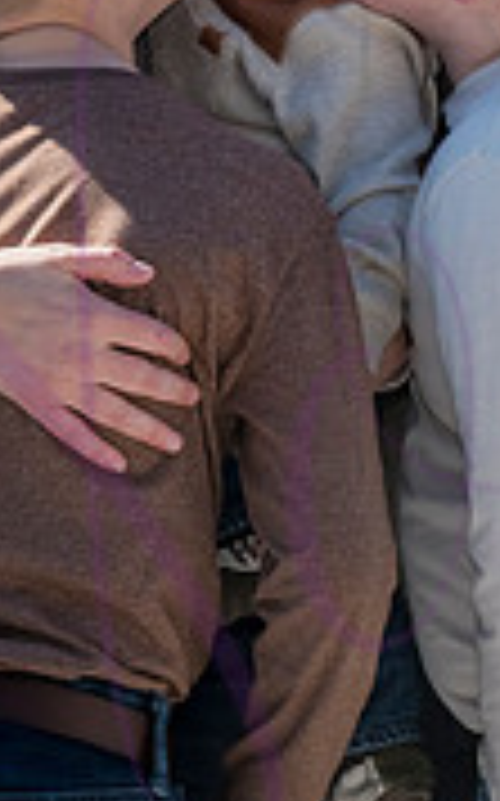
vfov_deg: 10.6
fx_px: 4280
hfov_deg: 6.7
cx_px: 536
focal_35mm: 196
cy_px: 47
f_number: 13
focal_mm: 59
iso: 400
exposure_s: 1/320
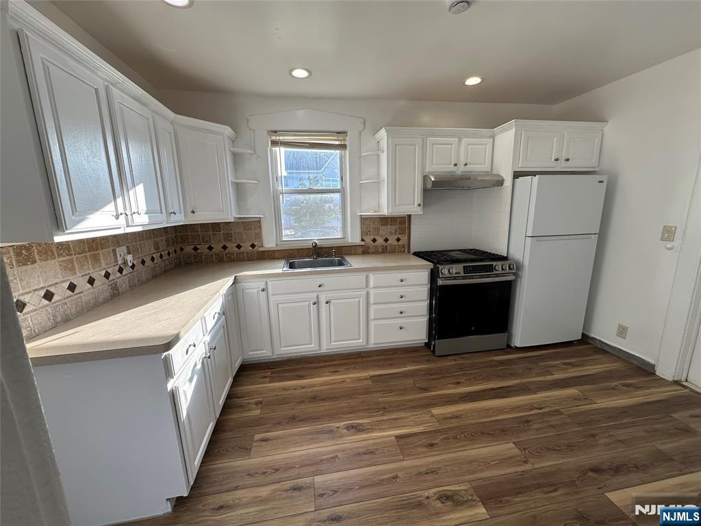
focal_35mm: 14
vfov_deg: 85.7
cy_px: 263
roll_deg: +0.7
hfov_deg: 102.1
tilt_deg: -11.2
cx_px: 350
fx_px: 284
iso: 40
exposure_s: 1/140
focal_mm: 2.22
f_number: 2.2
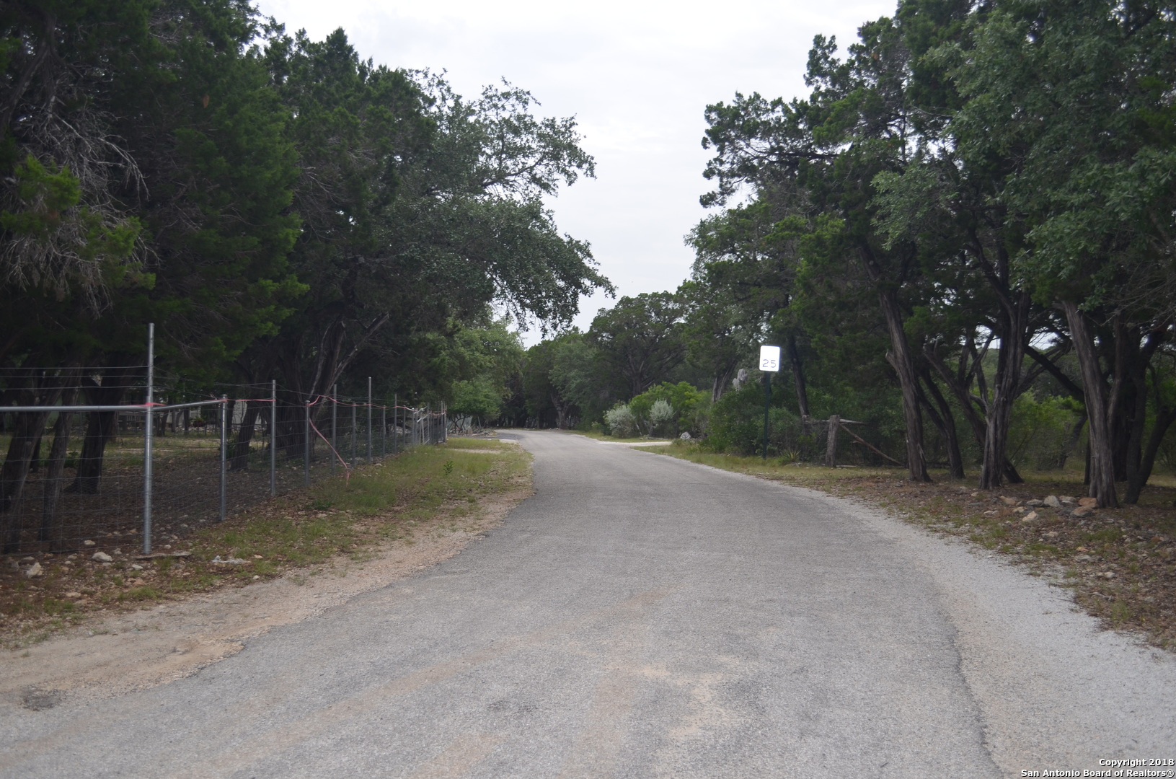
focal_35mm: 36
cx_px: 588
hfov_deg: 53.2
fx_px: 1173
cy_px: 390
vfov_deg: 36.7
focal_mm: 24
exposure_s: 1/200
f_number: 4
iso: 160
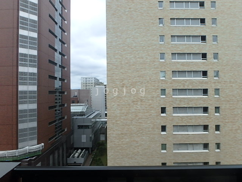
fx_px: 147
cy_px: 91
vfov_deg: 63.4
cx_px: 121
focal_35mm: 21
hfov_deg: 79.0
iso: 125
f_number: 6
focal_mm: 3.7
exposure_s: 1/400
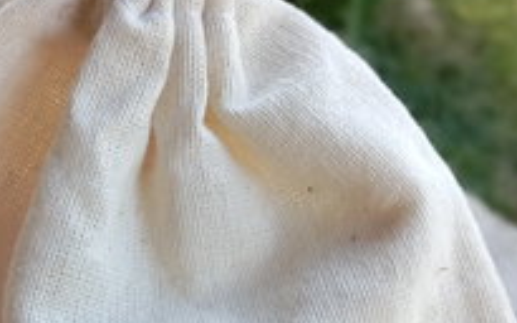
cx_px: 129
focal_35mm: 77
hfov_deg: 26.5
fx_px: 1085
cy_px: 392
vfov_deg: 16.2
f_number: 1.8
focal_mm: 4.22
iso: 387
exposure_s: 1/100
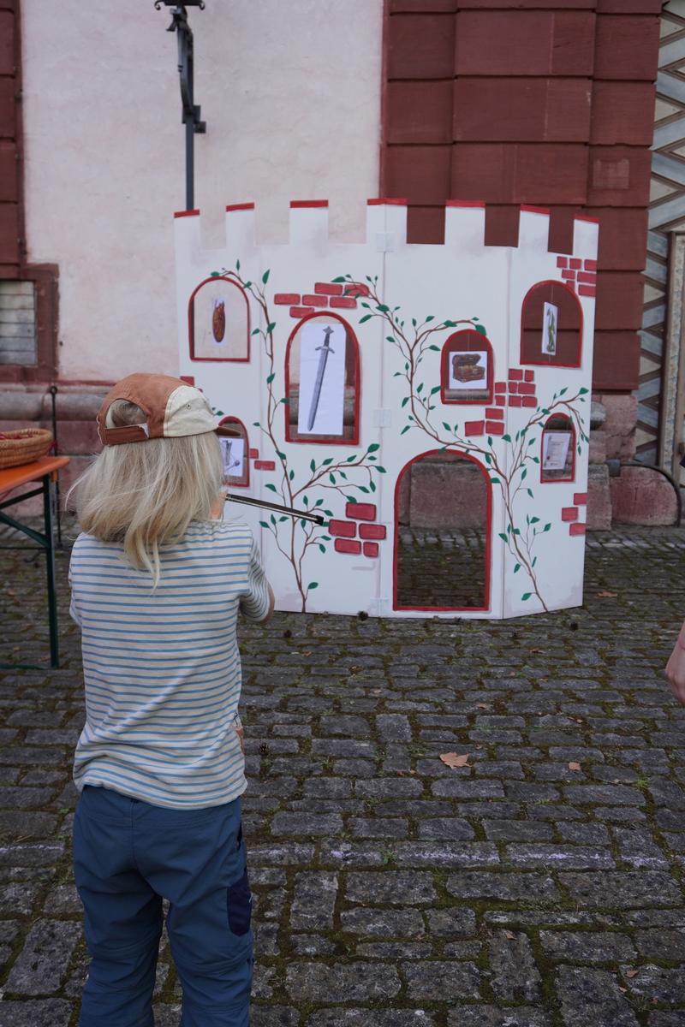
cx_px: 342
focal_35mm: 33
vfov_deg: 57.2
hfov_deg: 40.0
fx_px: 942
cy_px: 514
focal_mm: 22
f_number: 4.5
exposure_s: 1/200
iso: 100
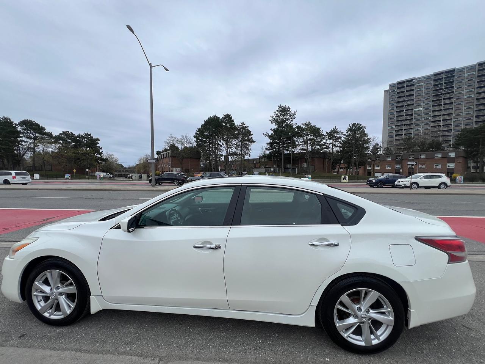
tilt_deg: -4.7
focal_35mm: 13
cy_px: 182
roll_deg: -1.1
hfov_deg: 106.2
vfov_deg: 89.9
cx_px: 242
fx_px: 182
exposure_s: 1/927
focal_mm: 1.57
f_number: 1.8
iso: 32
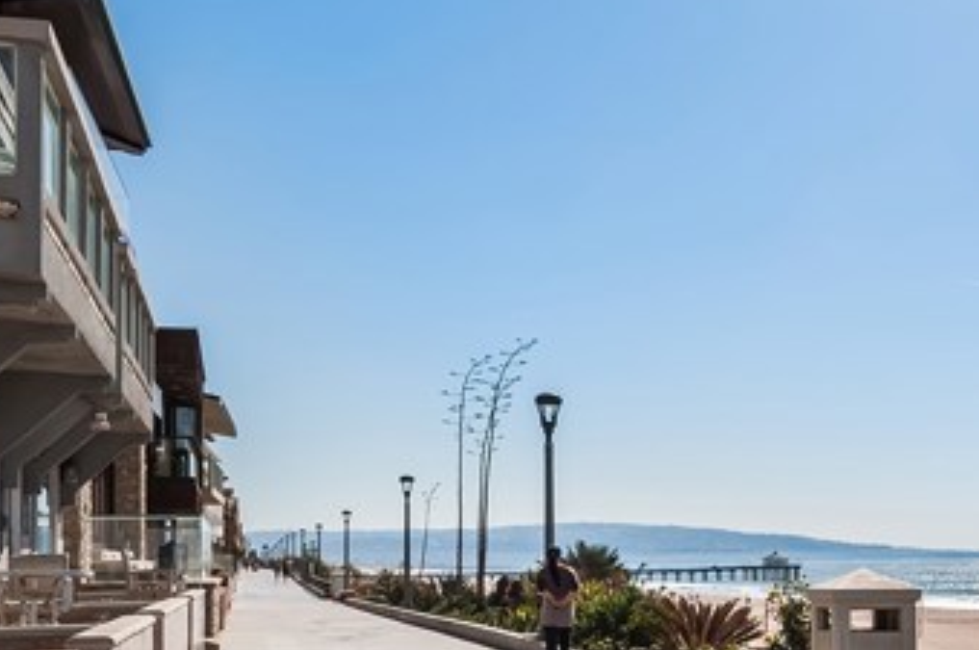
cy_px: 490
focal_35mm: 68
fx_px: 1847
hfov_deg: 29.2
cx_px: 742
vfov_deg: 19.8
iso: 200
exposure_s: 1/1000
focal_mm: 24
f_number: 9
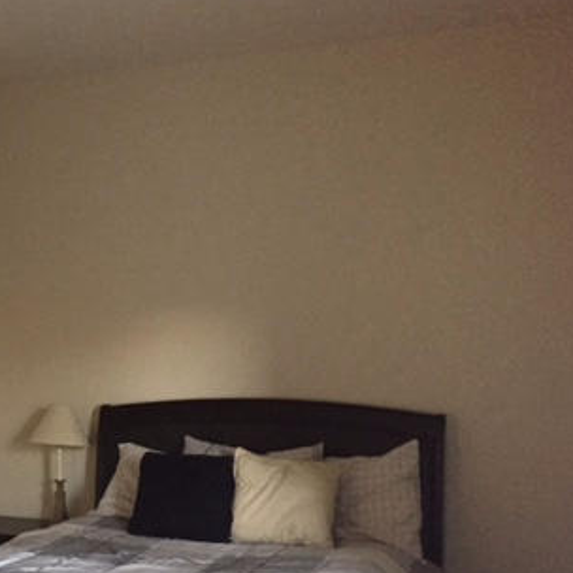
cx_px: 55
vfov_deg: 31.4
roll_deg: -0.3
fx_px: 1011
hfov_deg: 30.2
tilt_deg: -2.8
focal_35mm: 54
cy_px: 386
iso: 250
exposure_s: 1/20
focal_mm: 4.15
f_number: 2.2
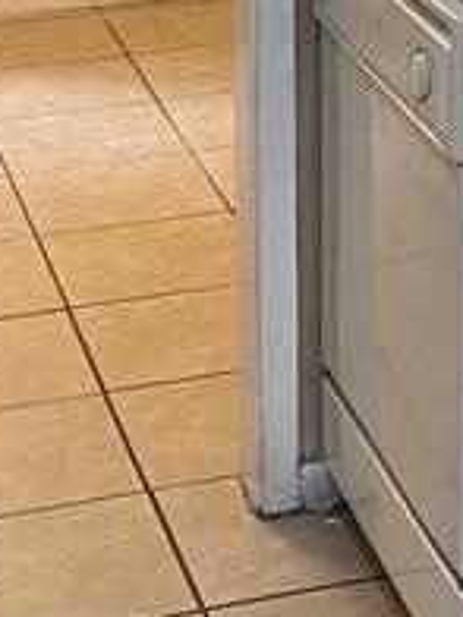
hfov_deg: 10.6
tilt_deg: -8.4
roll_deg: -1.4
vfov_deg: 13.6
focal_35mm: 136
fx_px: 2425
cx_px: 658
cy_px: -308
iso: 80
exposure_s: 1/60
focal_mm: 4.25
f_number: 1.8
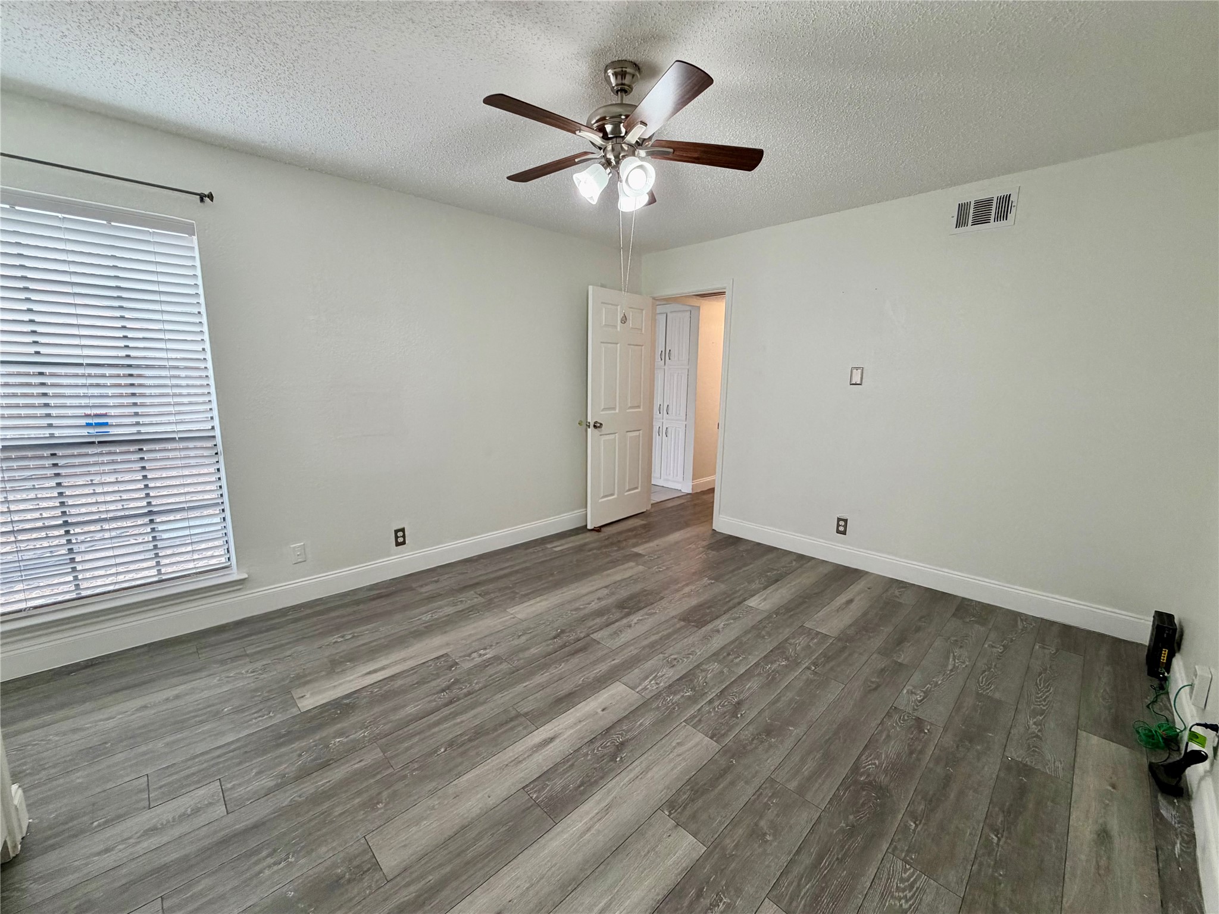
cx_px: 610
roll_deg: +0.2
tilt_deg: -9.3
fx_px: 493
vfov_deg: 85.7
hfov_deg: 102.1
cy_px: 457
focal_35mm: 14
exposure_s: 1/120
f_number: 2.2
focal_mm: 2.22
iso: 160
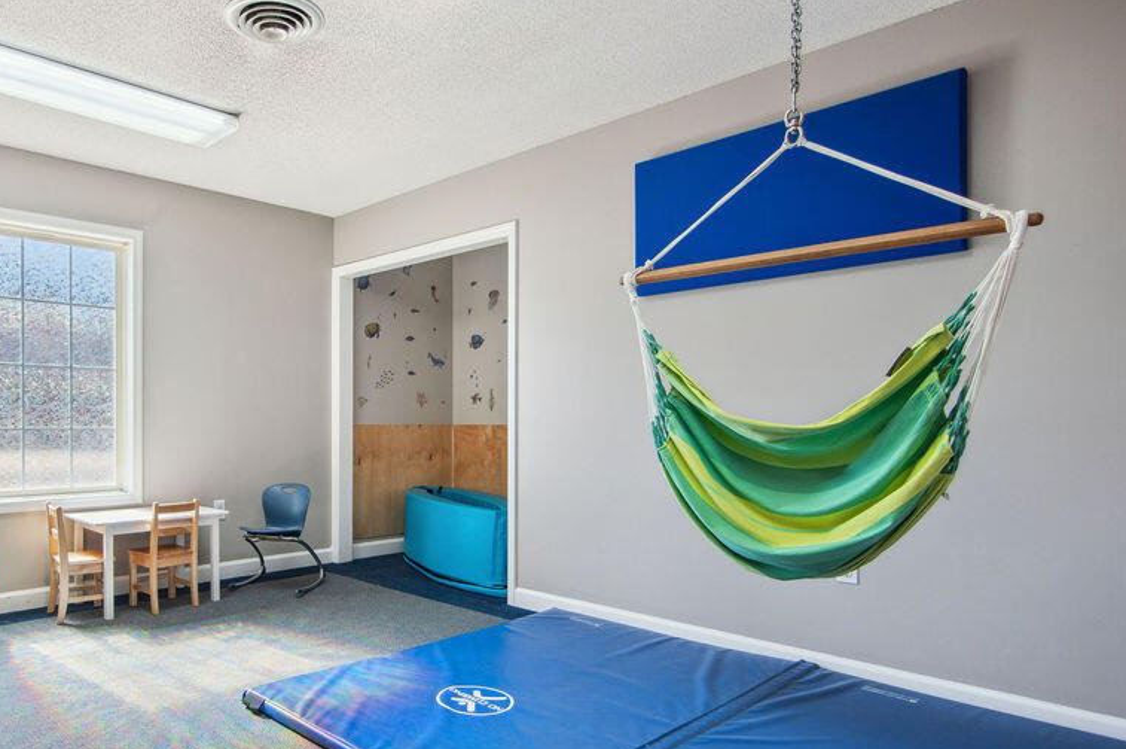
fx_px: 719
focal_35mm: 23
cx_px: 367
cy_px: 430
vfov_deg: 54.8
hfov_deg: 73.6
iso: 800
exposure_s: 1/125
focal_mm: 17
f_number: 8
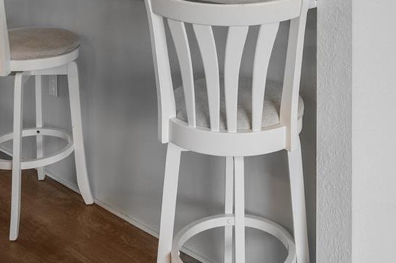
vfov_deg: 21.8
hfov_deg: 36.1
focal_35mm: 55
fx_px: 605
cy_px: -91
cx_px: 243
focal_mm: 19
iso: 320
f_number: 8
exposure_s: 1/10
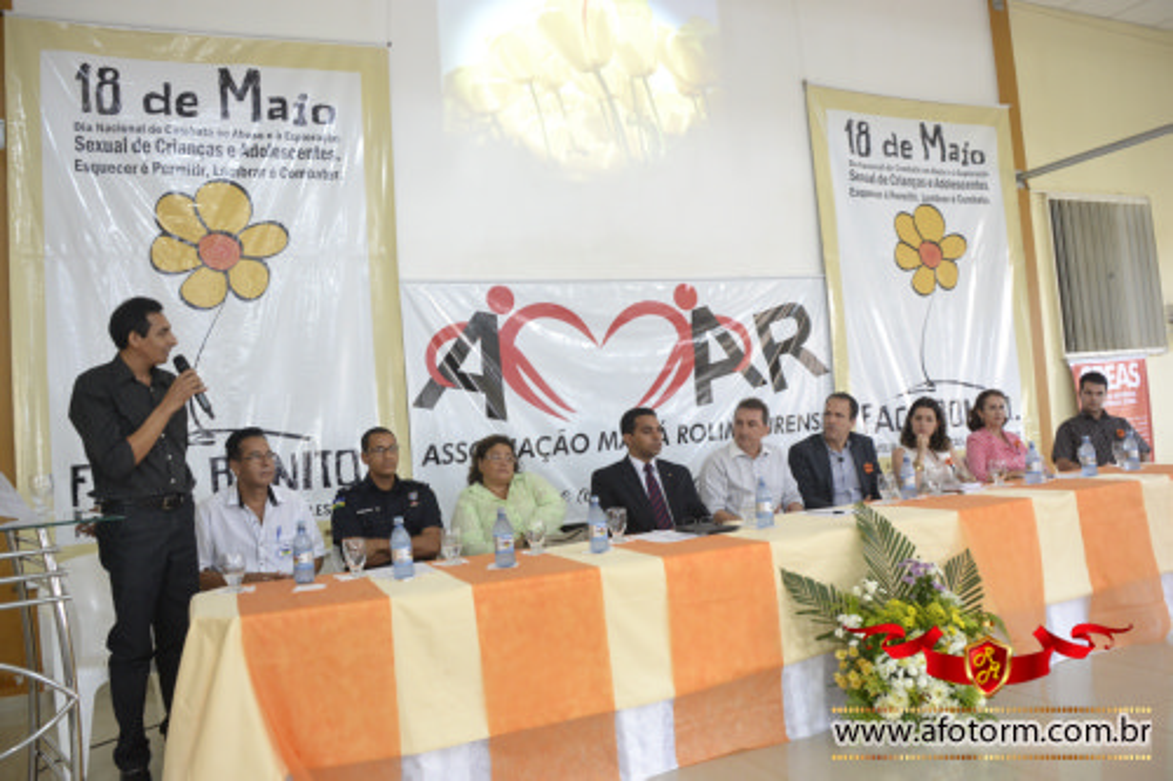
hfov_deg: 61.9
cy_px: 390
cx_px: 586
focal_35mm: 30
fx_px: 977
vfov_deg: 43.6
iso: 1600
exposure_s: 1/50
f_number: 4.5
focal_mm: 20
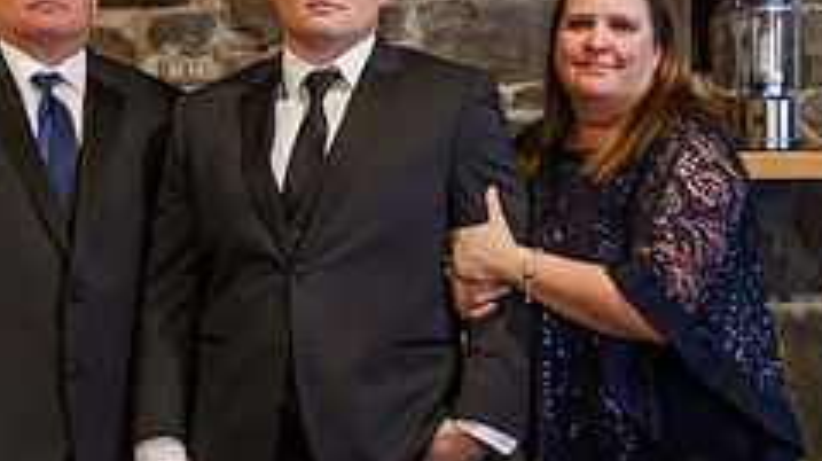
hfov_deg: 18.9
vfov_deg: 10.8
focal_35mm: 112
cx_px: 137
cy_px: 204
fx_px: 2439
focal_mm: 35
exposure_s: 1/200
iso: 1600
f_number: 2.2
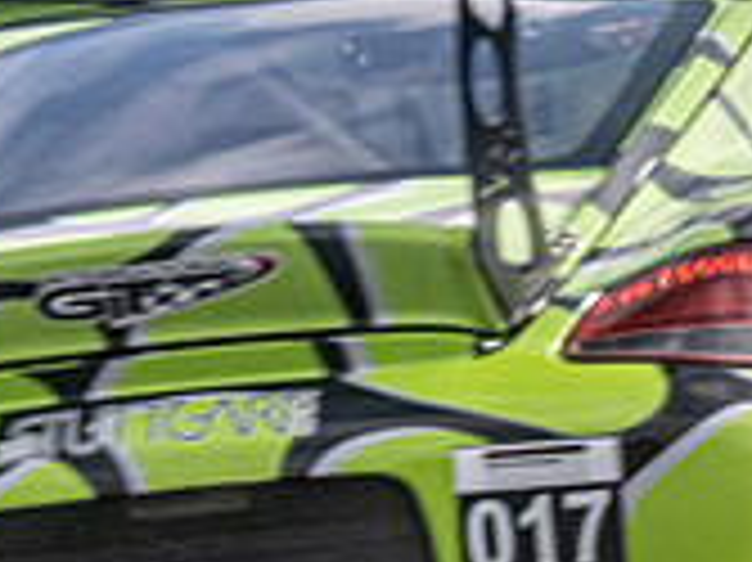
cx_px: 465
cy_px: 341
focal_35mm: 1530
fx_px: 33214
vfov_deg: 1.0
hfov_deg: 1.3
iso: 400
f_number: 18
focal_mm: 190
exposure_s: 1/160
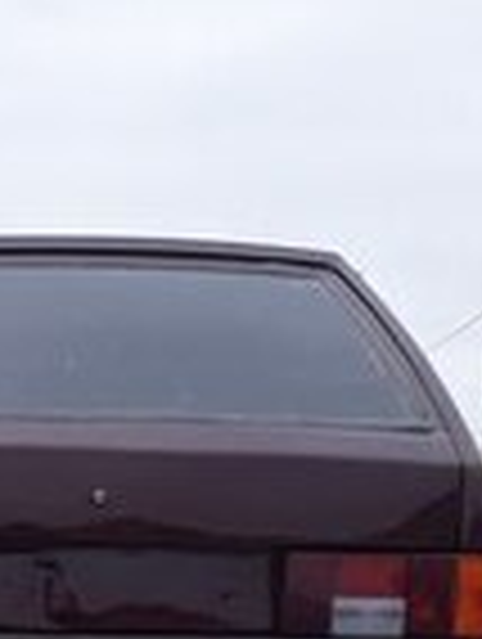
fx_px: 1740
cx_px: 27
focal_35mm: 94
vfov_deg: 18.7
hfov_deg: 15.5
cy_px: 918
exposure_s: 1/679
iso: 40
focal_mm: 3.6
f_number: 1.9
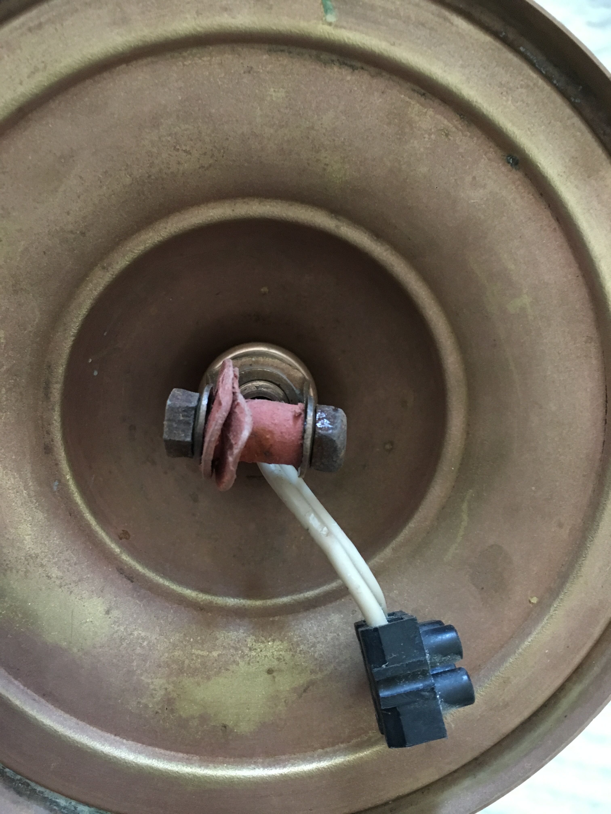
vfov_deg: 61.7
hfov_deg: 48.2
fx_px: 682
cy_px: 407
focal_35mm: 29
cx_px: 306
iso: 400
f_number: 2.2
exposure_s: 1/17
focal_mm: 4.15
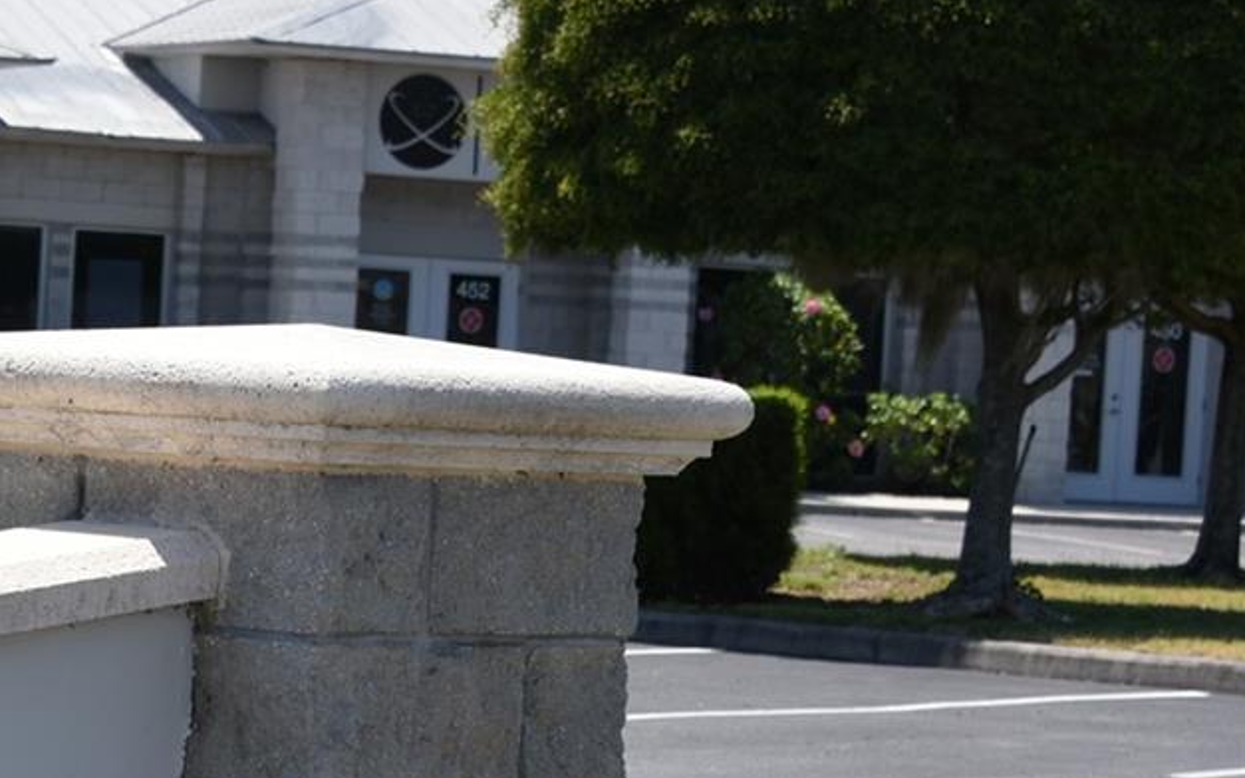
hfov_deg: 11.4
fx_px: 6176
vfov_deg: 7.2
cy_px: 848
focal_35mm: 182
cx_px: 91
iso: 500
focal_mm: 70
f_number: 8
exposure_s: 1/1000
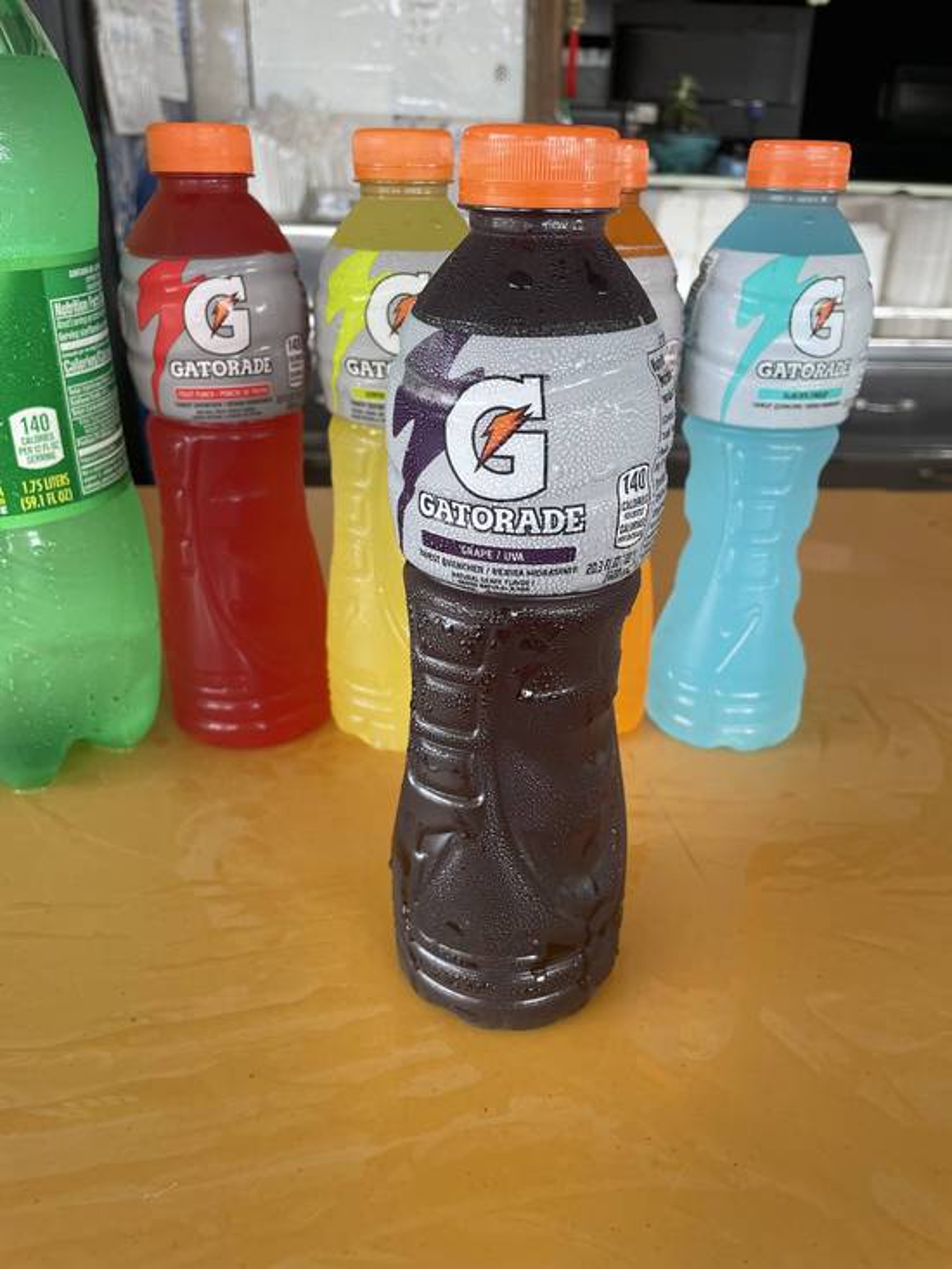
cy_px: 634
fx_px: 953
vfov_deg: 67.3
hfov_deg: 53.1
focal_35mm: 26
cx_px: 476
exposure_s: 1/121
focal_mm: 4.2
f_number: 1.6
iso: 100
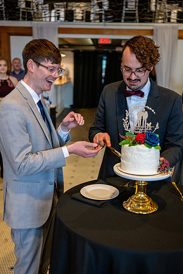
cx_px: 92
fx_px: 305
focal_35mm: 40
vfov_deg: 48.5
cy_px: 137
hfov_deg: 33.4
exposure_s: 1/200
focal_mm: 40
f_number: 2.8
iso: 5000
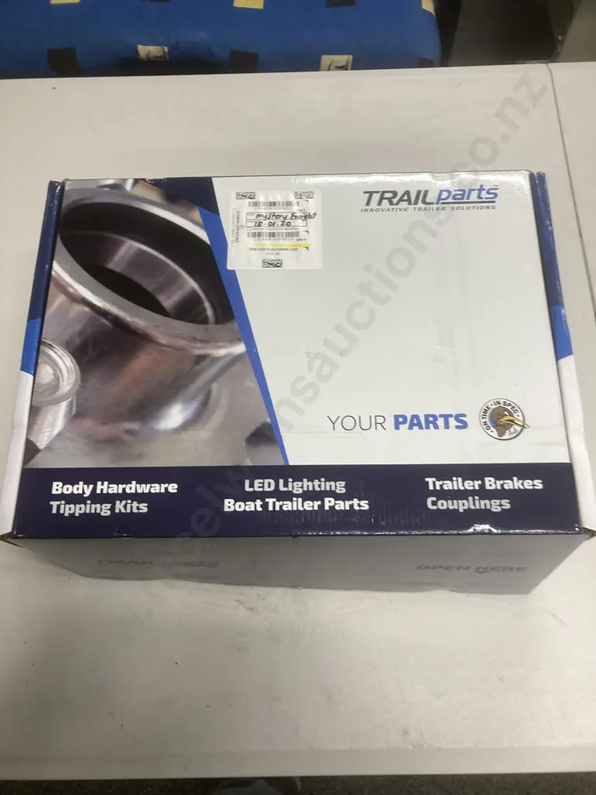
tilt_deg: -69.3
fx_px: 643
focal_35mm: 28
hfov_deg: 49.7
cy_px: 398
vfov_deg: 63.4
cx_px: 298
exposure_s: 1/50
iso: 50
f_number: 1.8
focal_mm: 3.99
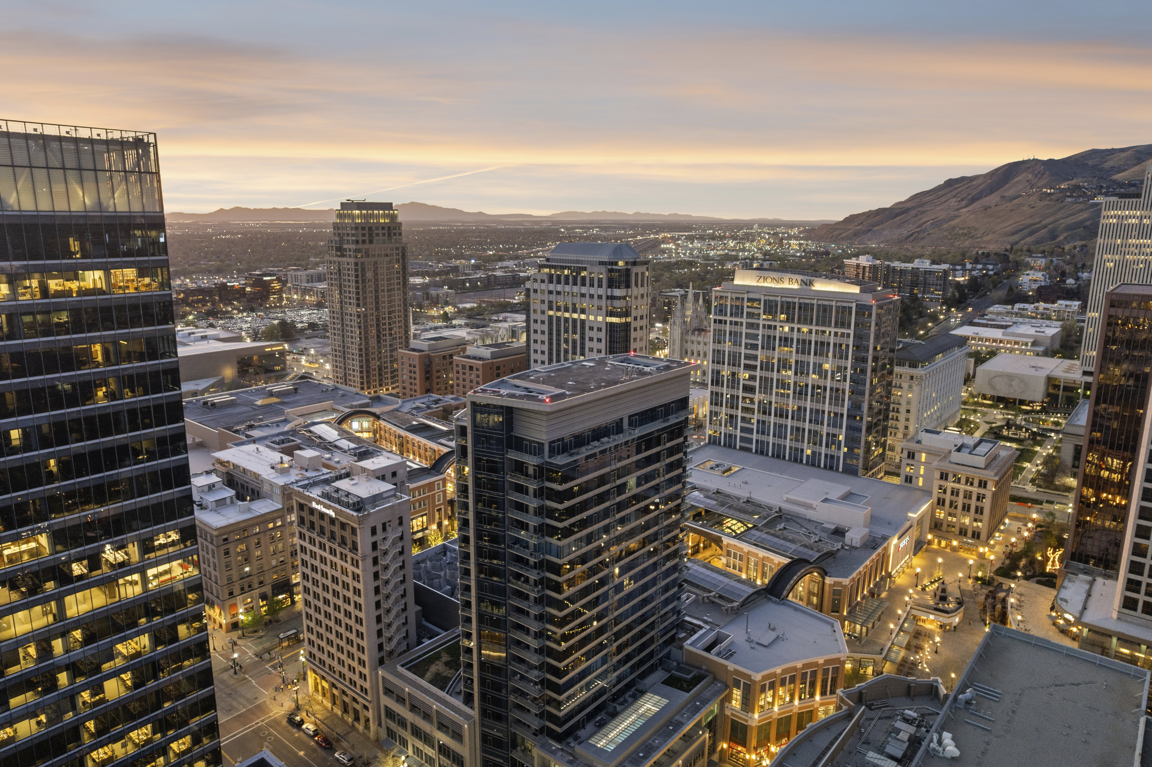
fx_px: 704
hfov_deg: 78.6
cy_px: 384
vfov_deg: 57.2
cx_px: 576
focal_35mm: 22
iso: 370
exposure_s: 1/15
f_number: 2.8
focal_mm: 8.4
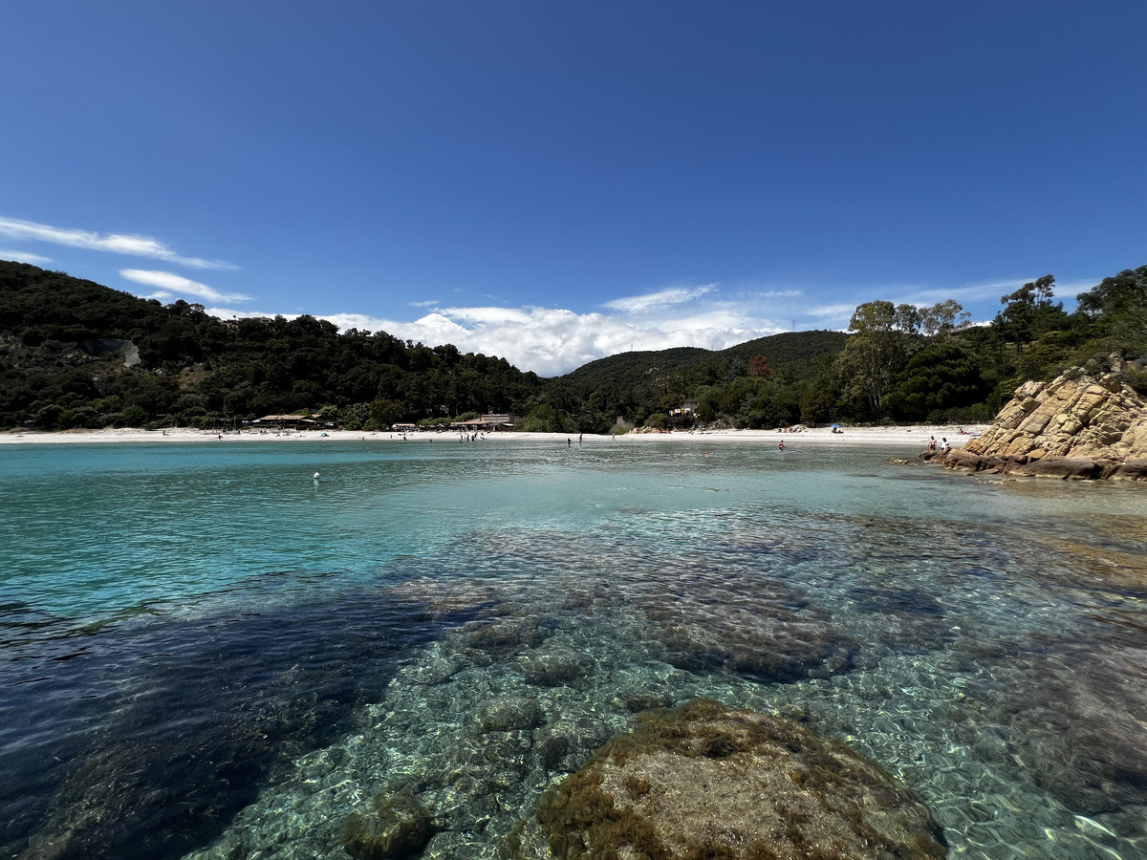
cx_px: 574
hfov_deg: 106.2
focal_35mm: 13
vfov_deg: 89.9
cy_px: 430
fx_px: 431
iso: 32
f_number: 1.8
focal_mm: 1.57
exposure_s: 1/2370
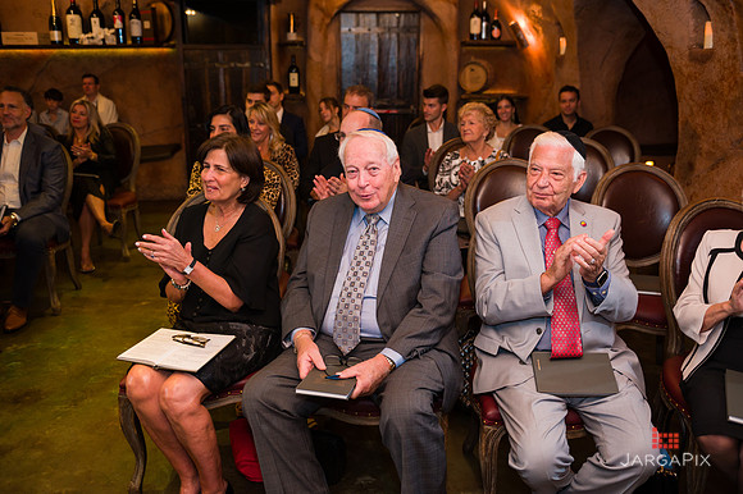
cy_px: 247
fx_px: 676
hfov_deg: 57.6
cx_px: 372
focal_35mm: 33
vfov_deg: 40.2
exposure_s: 1/200
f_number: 4
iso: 1250
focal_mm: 32
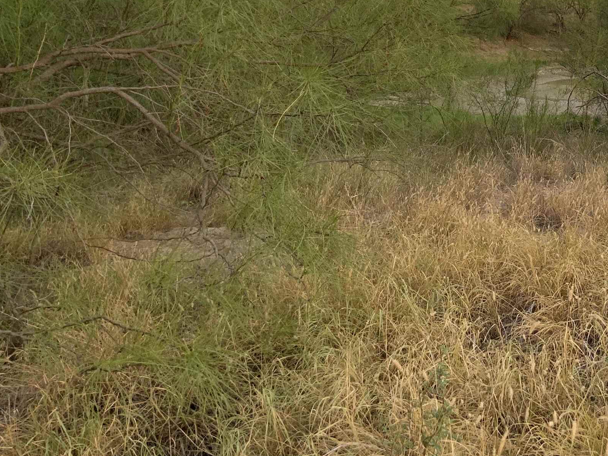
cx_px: 530
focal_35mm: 56
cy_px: 69
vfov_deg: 25.5
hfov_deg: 32.9
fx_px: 984
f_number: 1.8
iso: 25
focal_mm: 3
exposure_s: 1/120
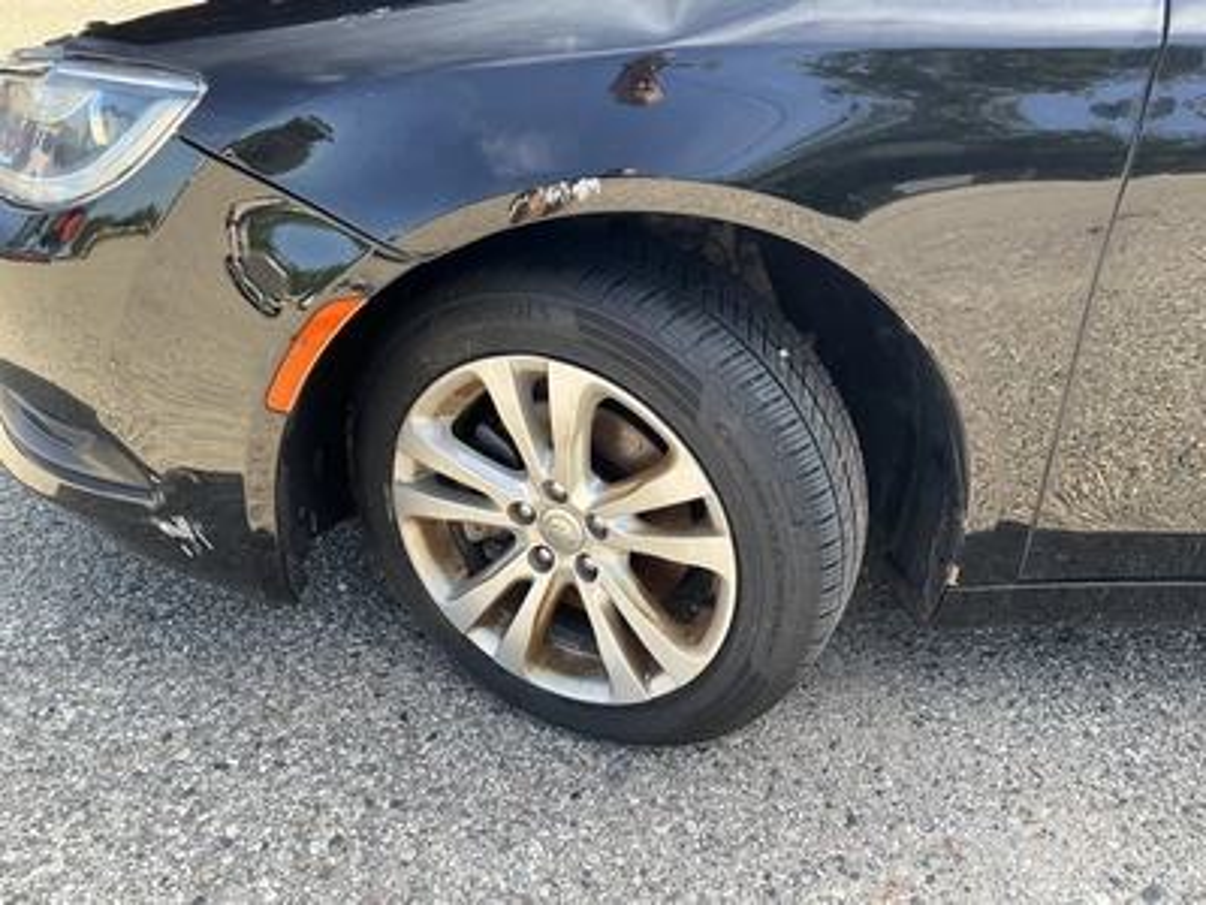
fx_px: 1010
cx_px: 603
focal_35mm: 29
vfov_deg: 48.2
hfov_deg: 61.7
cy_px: 452
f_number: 1.8
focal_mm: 3
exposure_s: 1/188
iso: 20
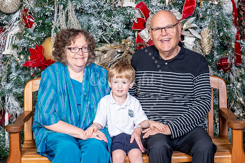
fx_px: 578
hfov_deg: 23.9
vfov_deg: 16.1
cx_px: 122
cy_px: 82
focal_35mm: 85
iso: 400
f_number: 8
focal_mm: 85
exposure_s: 1/125
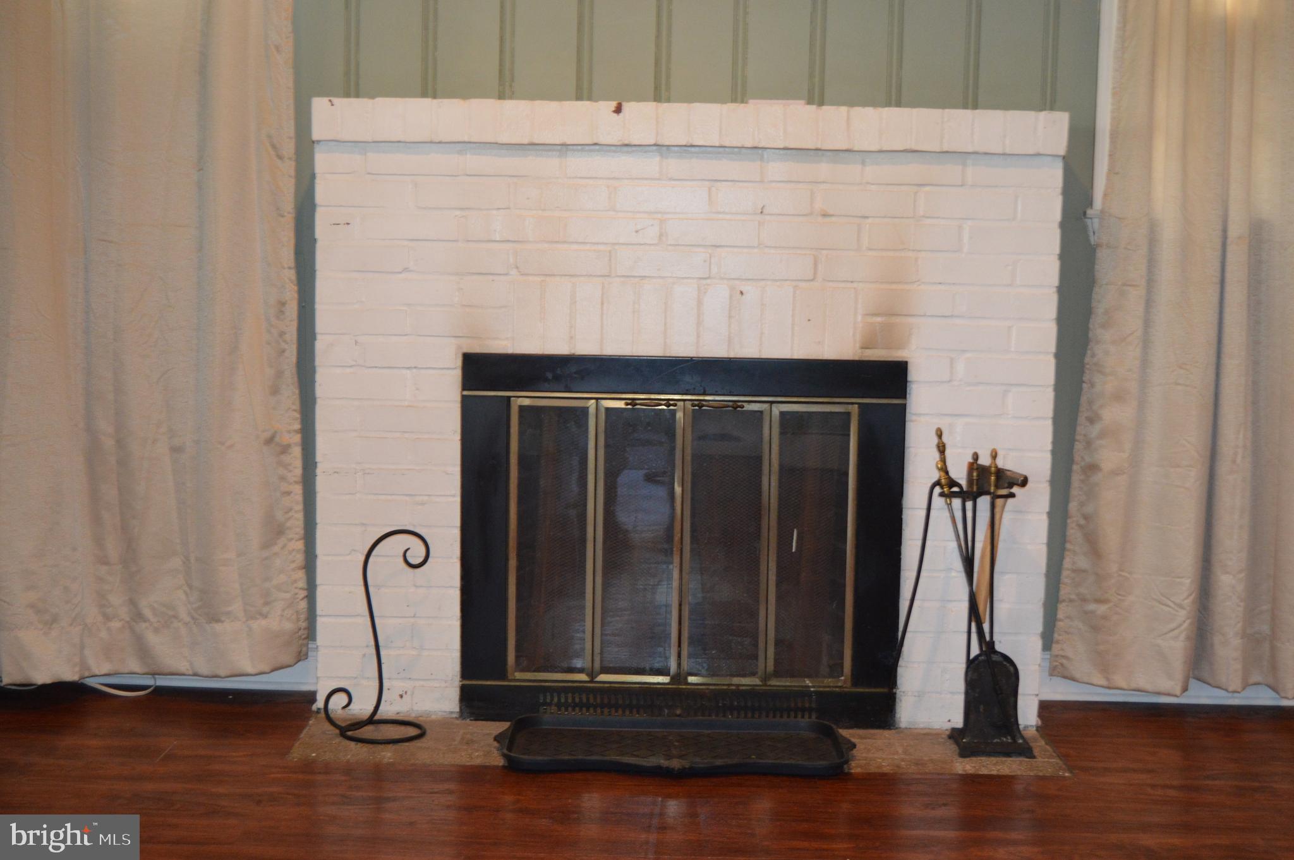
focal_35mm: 45
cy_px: 430
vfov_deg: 29.8
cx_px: 647
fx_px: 1616
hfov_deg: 43.6
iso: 1400
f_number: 4.2
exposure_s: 1/60
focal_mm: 30
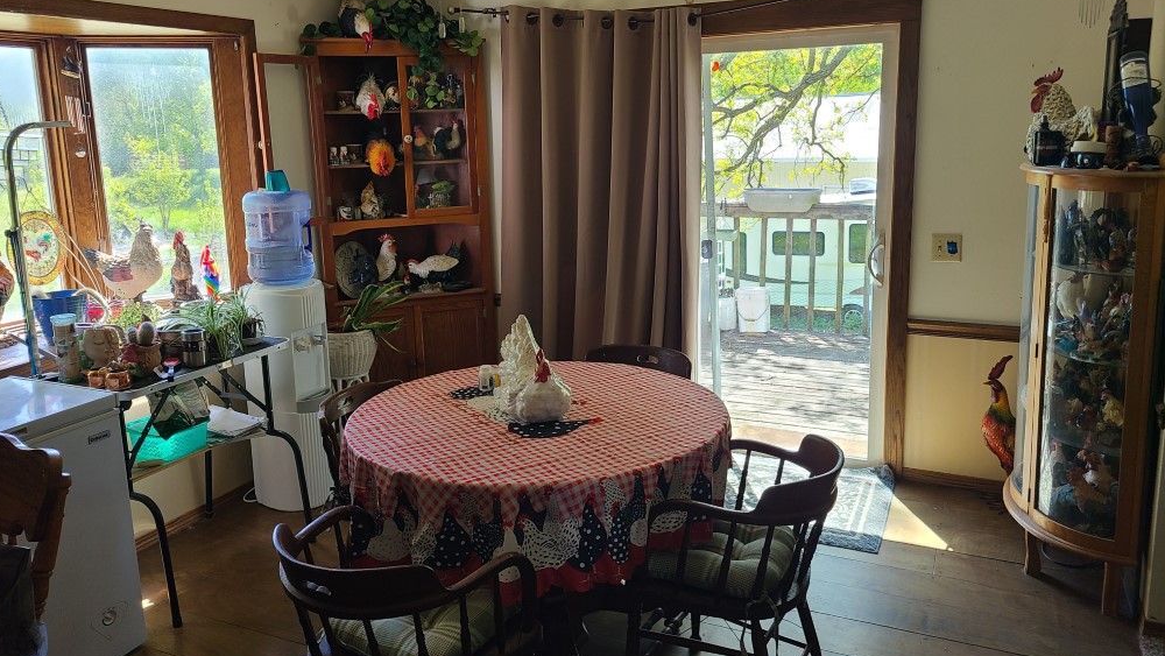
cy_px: 299
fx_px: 896
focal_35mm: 29
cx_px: 570
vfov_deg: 40.2
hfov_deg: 66.0
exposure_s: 1/120
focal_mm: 5.4
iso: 64
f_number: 1.8
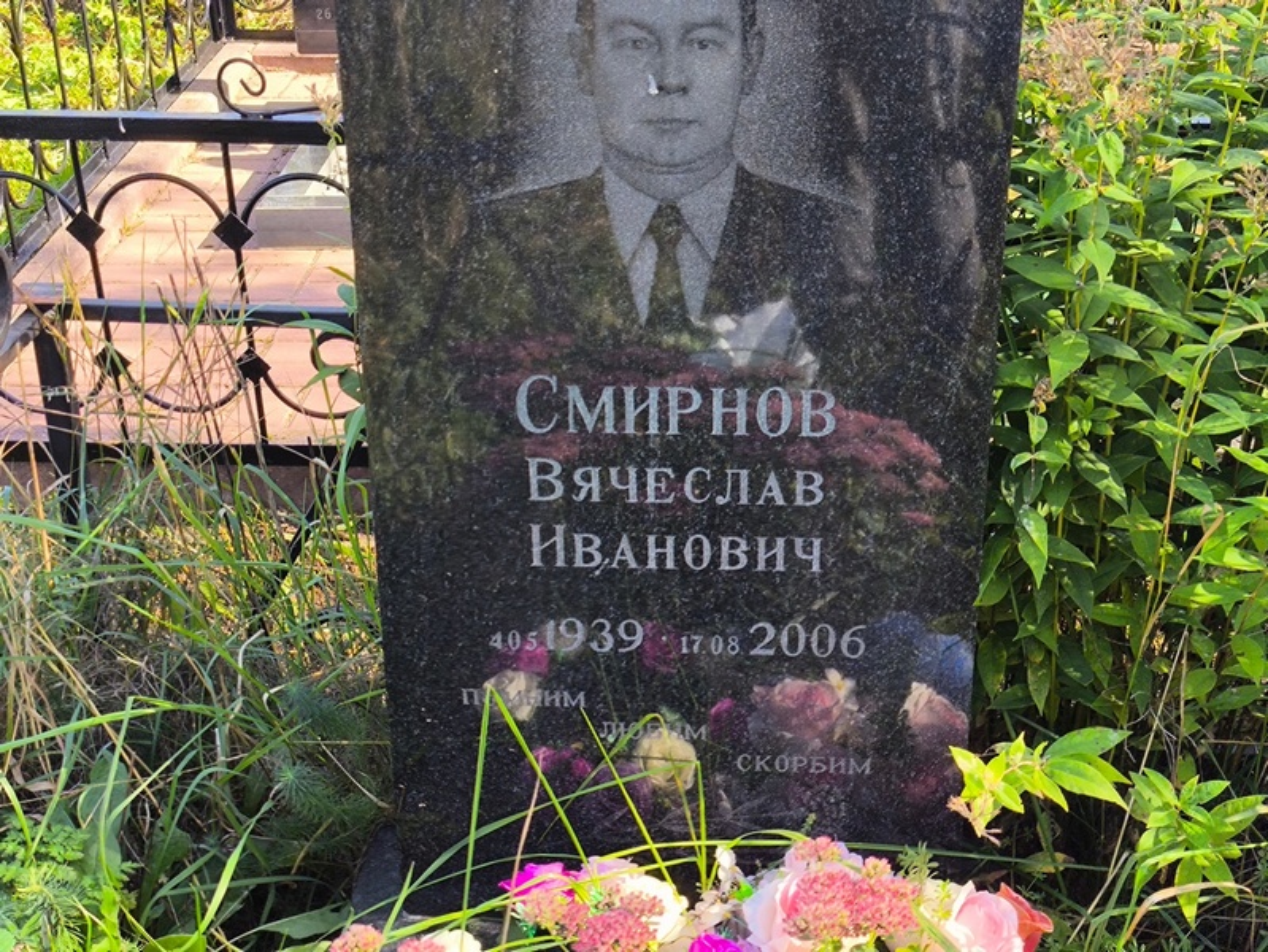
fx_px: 1832
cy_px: 476
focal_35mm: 50
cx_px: 634
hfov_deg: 38.2
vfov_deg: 29.1
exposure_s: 1/268
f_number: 1.7
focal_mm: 4.71
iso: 50
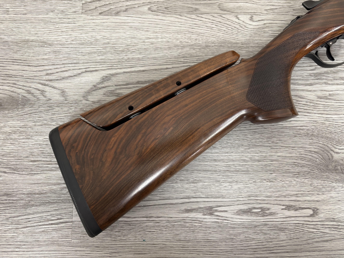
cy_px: 129
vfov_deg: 53.1
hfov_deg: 67.3
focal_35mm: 26
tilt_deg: -81.8
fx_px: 258
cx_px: 172
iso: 160
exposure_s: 1/50
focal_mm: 5.96
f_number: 1.6
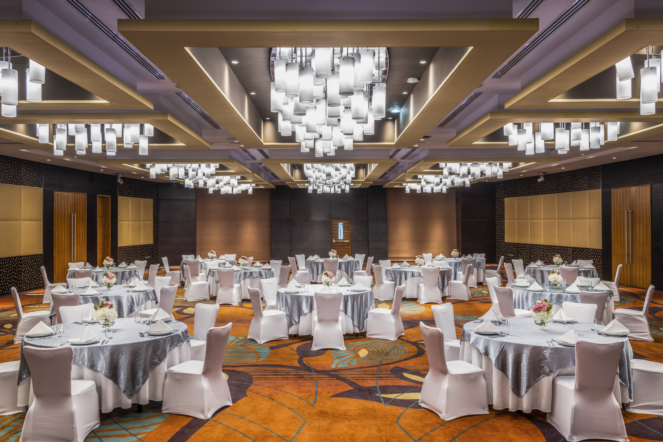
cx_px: 332
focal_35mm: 29
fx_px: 534
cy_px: 221
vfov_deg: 45.0
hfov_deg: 63.7
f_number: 8
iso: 100
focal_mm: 29
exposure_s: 1
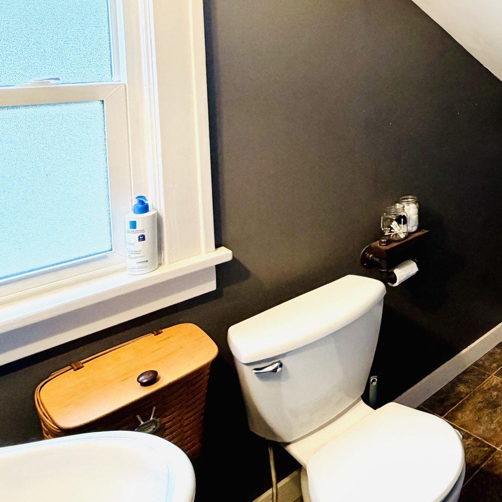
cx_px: 617
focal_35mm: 31
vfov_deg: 48.7
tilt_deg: -3.4
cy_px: 81
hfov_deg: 37.8
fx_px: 509
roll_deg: -0.7
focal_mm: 2.22
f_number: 2.2
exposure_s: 1/60
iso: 200
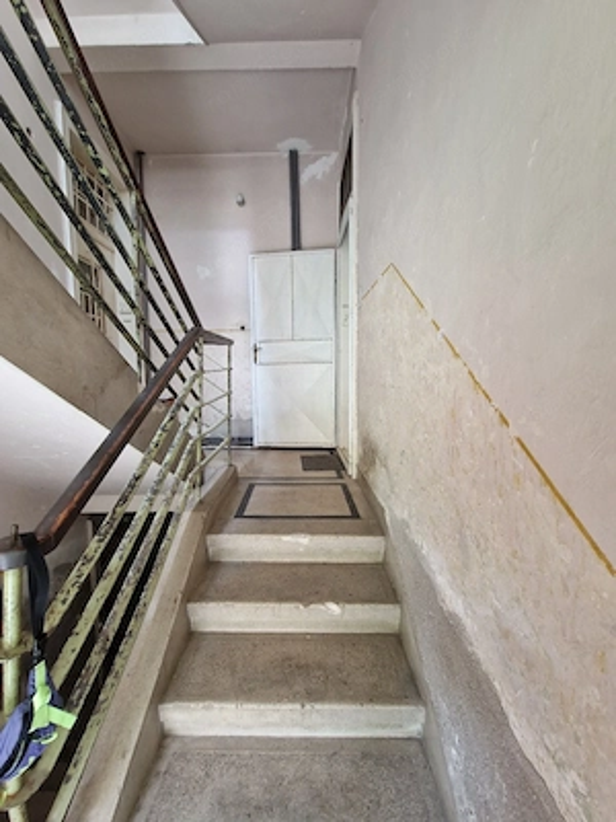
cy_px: 411
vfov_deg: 106.2
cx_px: 308
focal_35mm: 13
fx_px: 308
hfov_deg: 89.9
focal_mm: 2.2
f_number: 2.2
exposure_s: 1/33
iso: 500
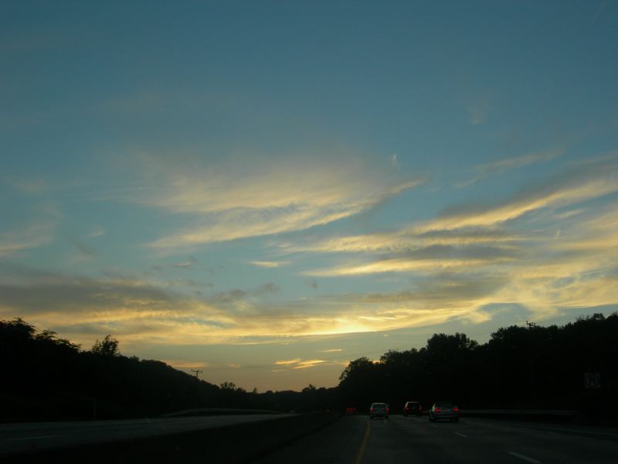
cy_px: 232
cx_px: 309
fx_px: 678
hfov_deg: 49.0
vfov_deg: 37.7
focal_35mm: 38
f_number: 4.8
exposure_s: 1/141
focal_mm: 7.8
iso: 81
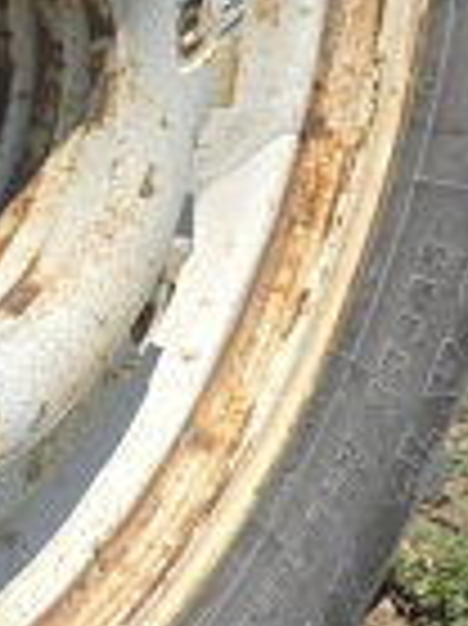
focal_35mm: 127
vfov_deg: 15.4
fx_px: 2293
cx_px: -464
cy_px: 68
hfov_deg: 10.7
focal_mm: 6.3
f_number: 1.7
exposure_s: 1/4434
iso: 80
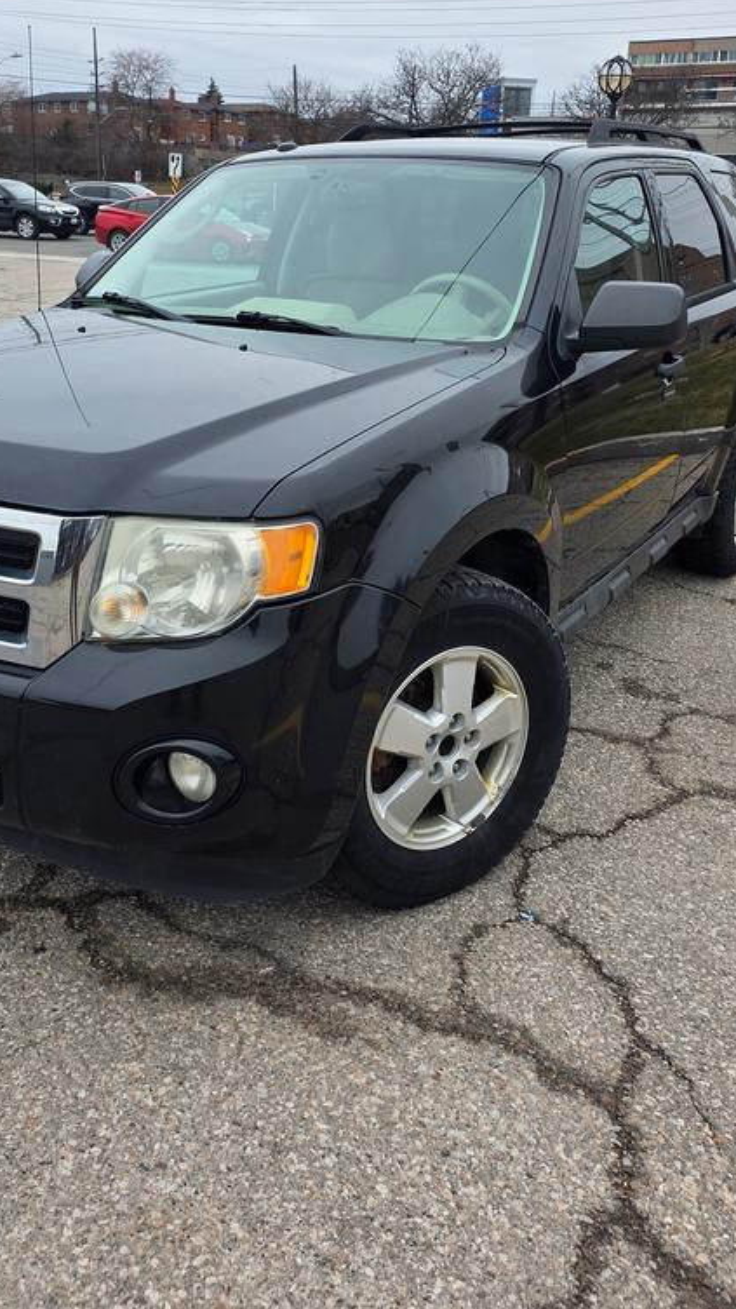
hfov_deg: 36.7
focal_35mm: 32
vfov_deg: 60.1
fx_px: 1110
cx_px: 338
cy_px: 475
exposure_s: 1/1332
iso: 80
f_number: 1.7
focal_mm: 6.25
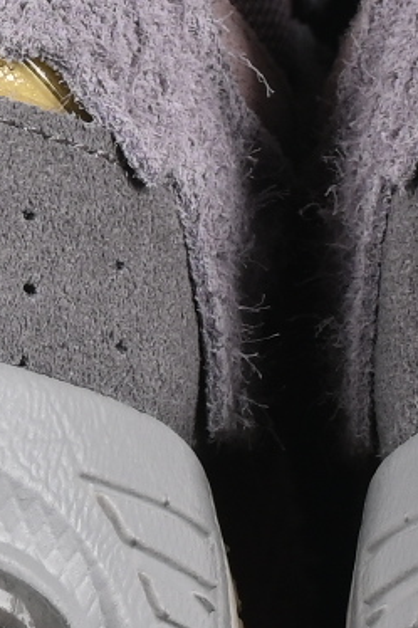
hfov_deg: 2.5
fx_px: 9744
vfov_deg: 3.7
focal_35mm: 559
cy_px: -67
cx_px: 326
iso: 160
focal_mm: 50
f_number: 8
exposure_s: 1/80
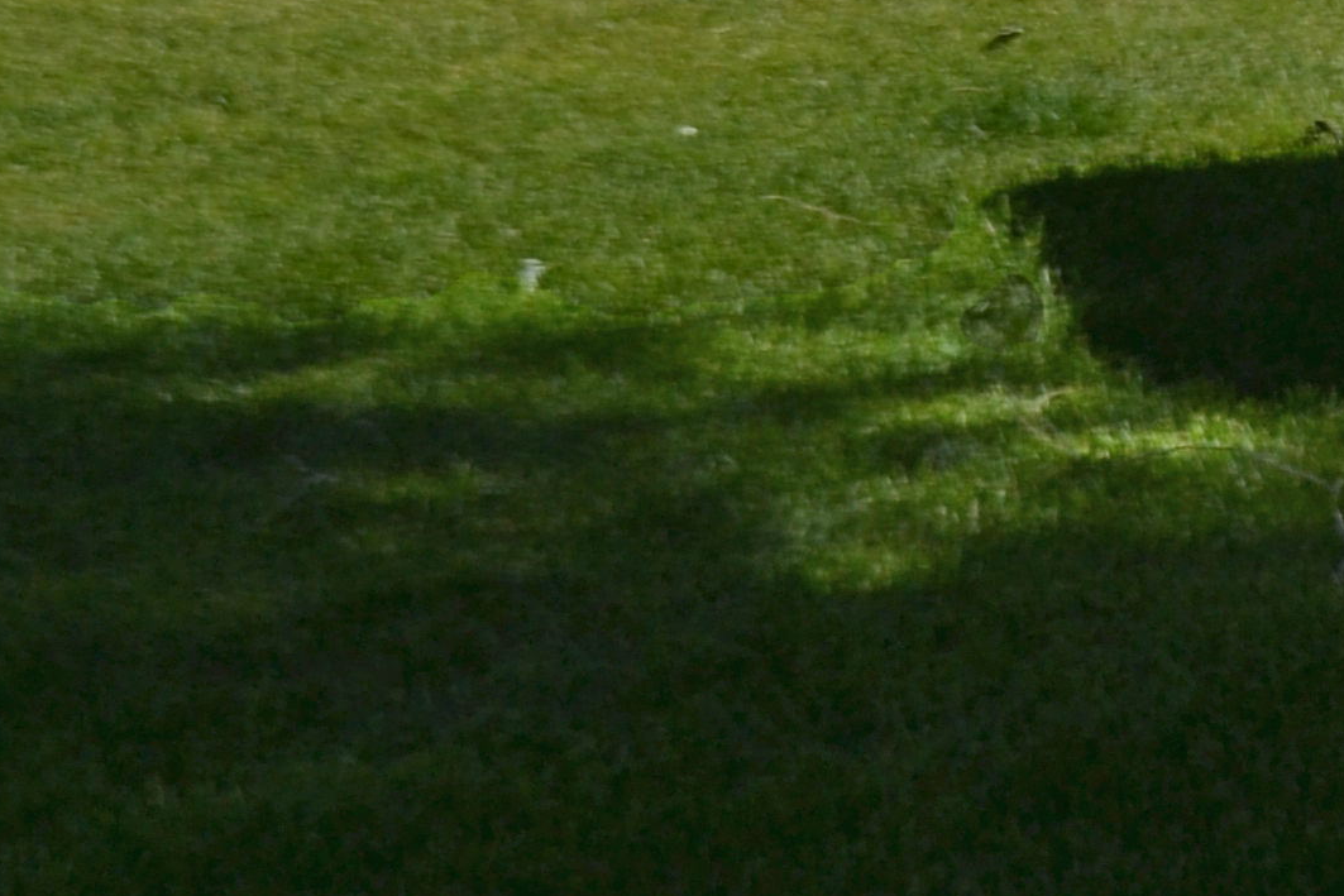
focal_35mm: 169
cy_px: -785
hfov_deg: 11.3
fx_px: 6310
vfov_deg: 7.8
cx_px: 2421
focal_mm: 26
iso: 100
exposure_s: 1/250
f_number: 8
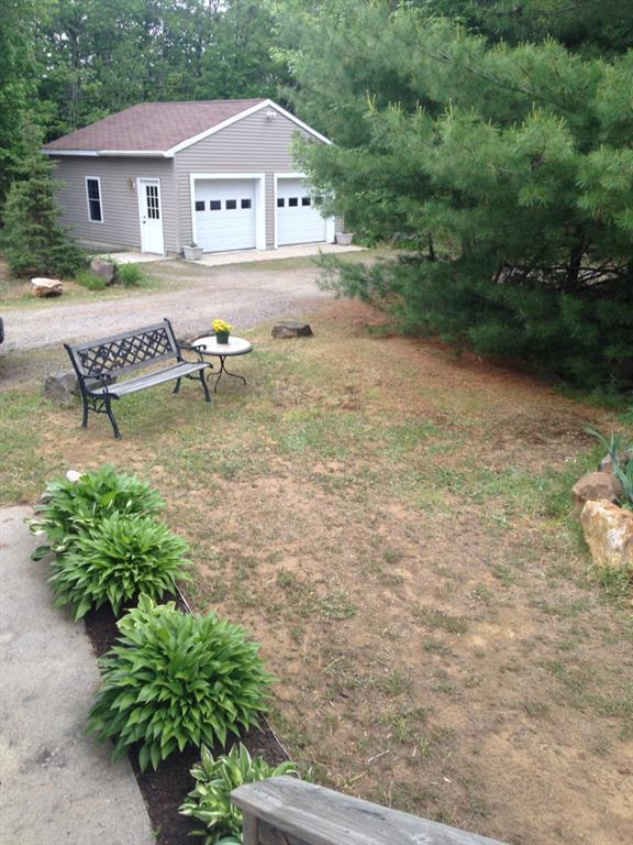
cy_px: 422
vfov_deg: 52.6
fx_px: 853
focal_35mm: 35
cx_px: 316
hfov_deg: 40.7
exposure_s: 1/120
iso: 64
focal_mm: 4.28
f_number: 2.4
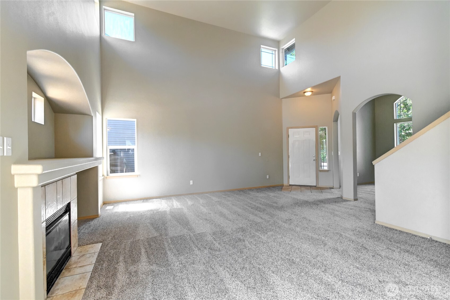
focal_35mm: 15
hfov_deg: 100.4
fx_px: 187
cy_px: 150
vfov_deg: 77.3
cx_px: 225
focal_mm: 10
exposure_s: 1/15
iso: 3200
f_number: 11
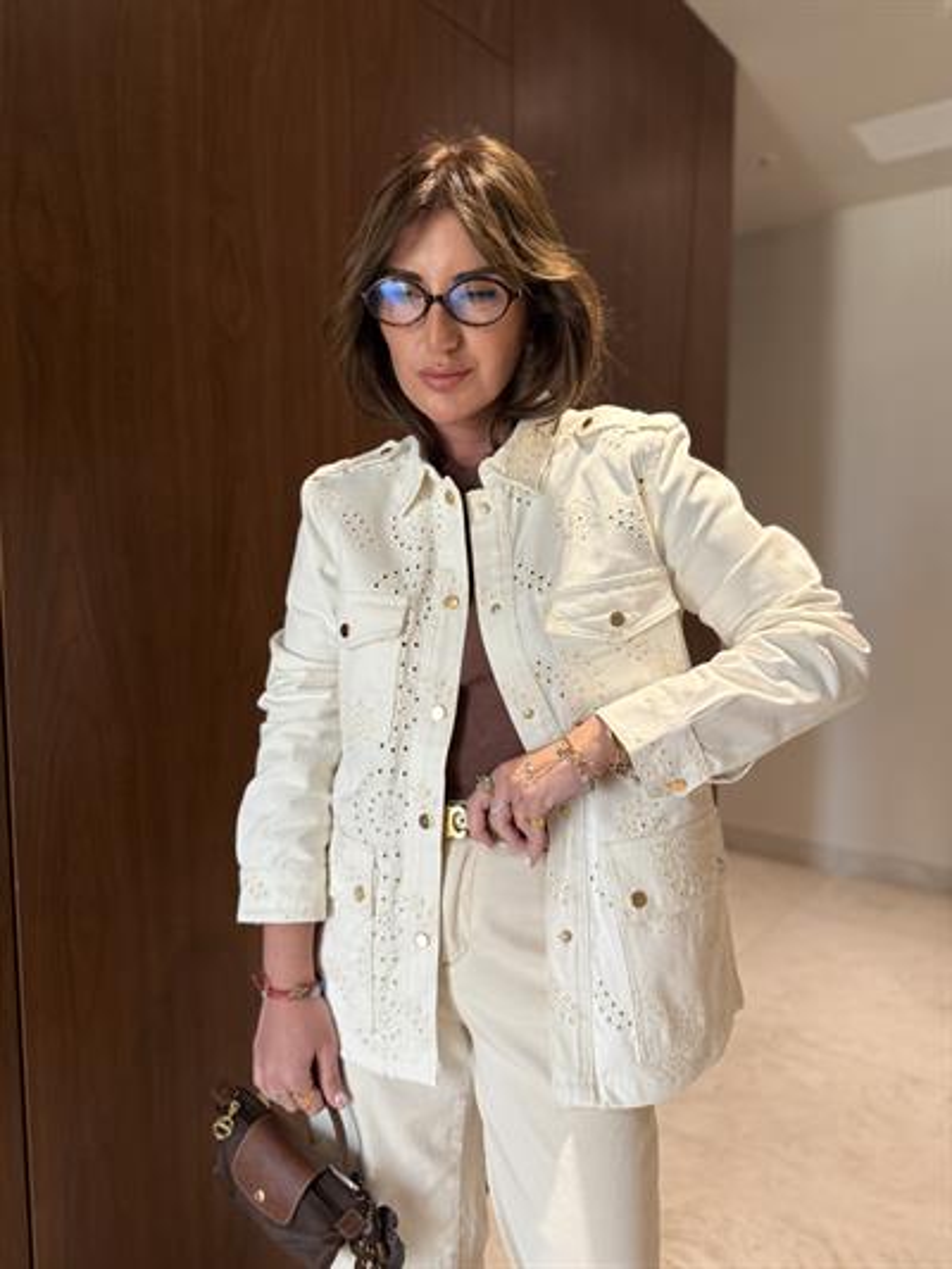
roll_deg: -0.9
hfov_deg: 56.8
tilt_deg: -4.4
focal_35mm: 24
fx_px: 880
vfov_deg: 71.6
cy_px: 634
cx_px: 476
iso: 160
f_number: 1.78
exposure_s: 1/100
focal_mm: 6.76
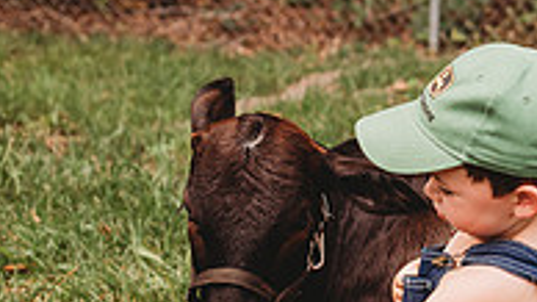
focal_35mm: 82
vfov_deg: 14.7
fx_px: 1167
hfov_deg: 24.0
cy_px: 228
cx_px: 615
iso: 100
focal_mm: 24
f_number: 2.2
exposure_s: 1/500
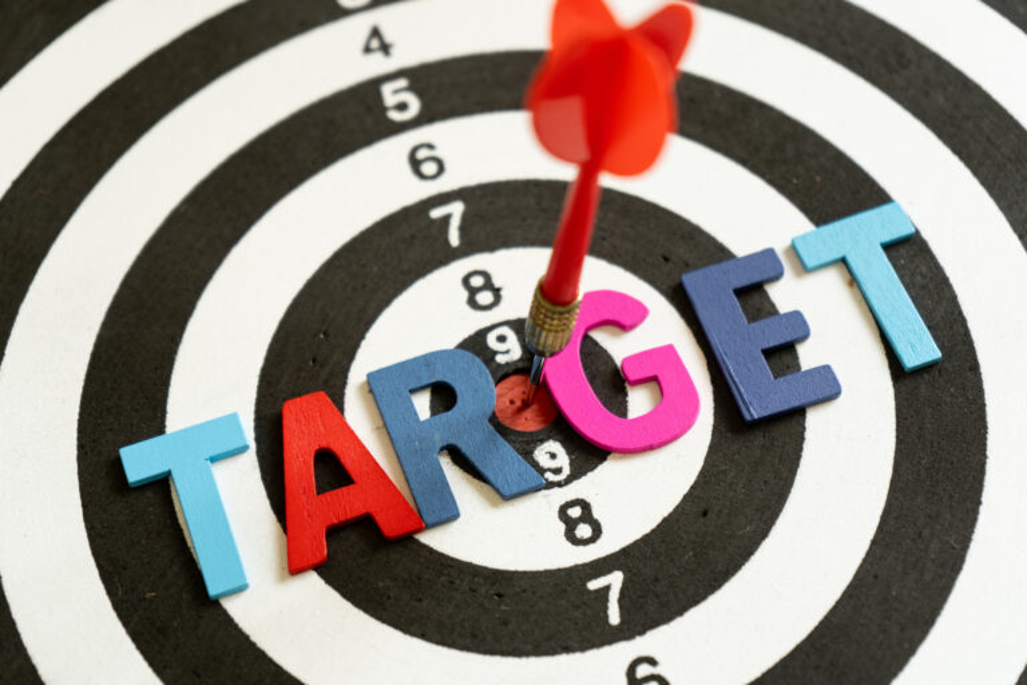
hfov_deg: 28.8
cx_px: 514
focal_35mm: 70
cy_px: 342
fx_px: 1997
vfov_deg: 19.5
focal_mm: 70
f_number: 5.6
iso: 250
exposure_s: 1/60
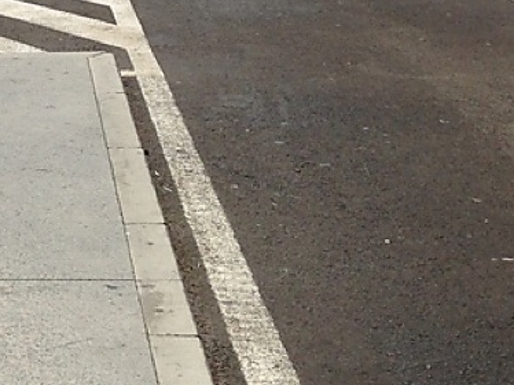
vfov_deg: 12.3
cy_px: -236
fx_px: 1677
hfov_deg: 16.6
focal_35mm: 113
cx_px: -125
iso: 50
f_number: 2.4
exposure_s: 1/2463
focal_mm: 4.13
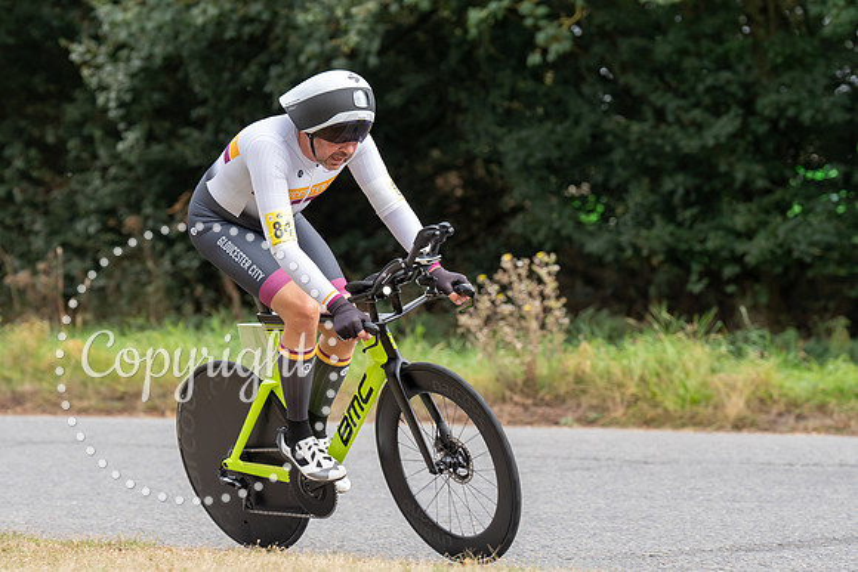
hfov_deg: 11.7
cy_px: 217
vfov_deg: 7.8
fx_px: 4203
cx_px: 350
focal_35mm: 176
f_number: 4
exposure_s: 1/1000
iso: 400
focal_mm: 134
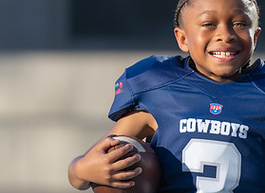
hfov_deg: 5.4
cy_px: 122
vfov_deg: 3.9
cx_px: 255
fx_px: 2822
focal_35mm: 372
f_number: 2.8
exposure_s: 1/800
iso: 100
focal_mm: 155
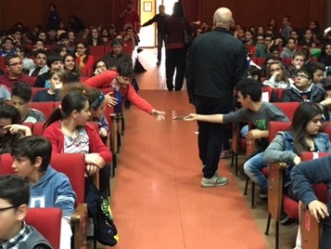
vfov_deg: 27.9
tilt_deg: -7.6
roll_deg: -0.8
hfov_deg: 36.8
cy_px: 93
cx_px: 175
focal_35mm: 52
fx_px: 497
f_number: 2.2
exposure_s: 1/17
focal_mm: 4.15
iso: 250
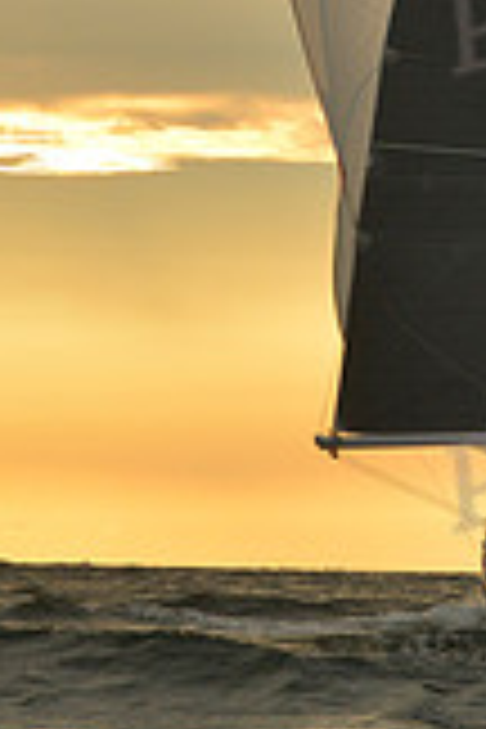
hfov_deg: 5.5
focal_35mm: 251
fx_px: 5082
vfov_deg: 8.1
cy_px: -212
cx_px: 214
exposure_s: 1/500
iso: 800
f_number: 11
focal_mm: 70
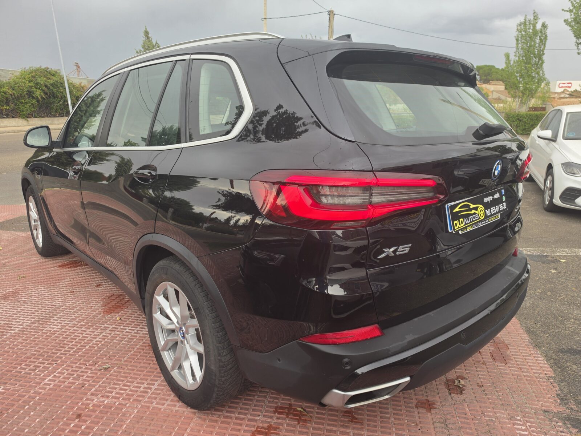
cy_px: 218
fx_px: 386
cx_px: 290
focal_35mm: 23
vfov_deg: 58.9
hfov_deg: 73.9
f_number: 1.4
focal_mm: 6.5
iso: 25
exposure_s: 1/180
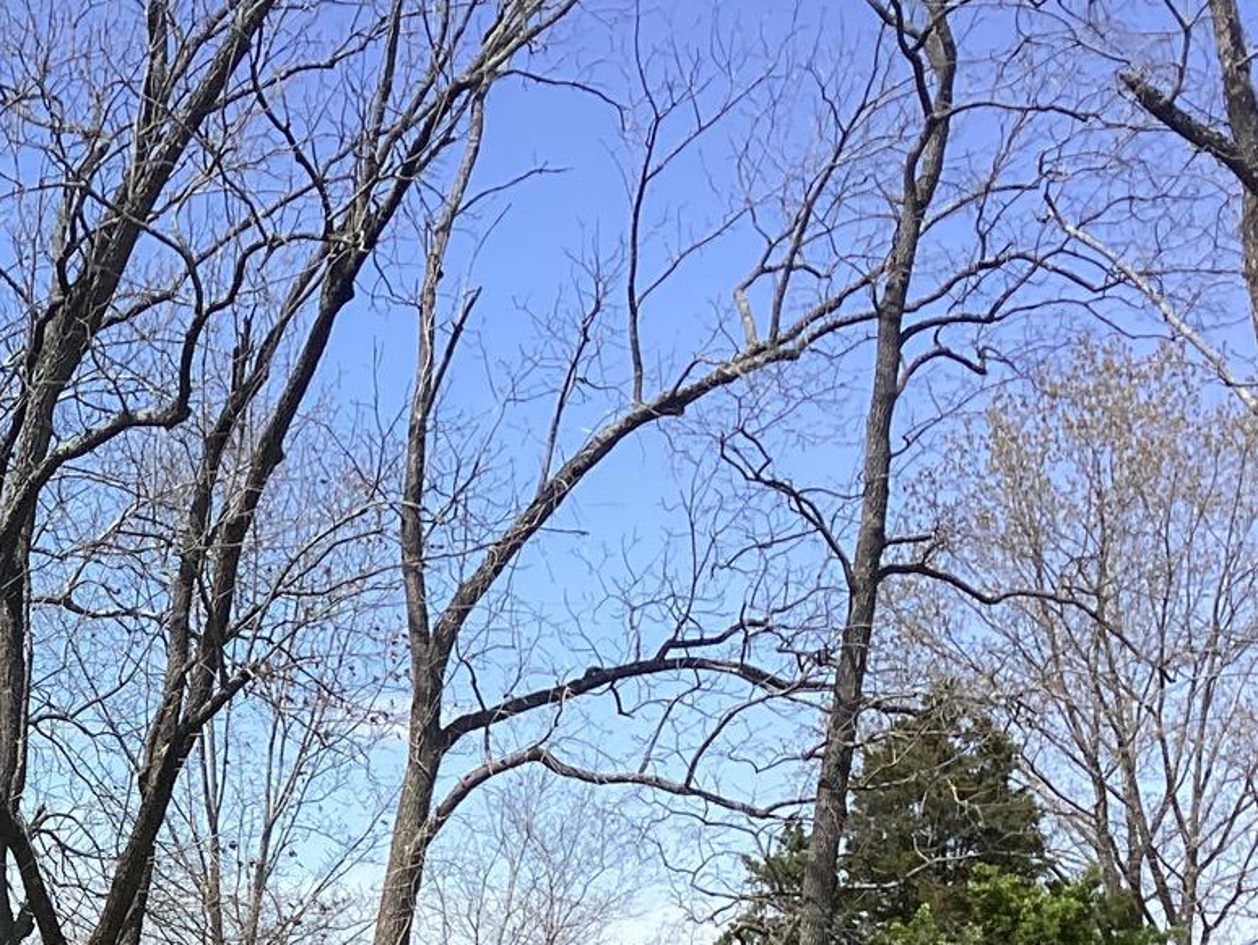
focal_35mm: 82
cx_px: -198
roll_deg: -1.8
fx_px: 2981
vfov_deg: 16.9
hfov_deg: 22.2
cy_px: 1236
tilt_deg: -3.2
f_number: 2.4
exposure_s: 1/959
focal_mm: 3.3
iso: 25
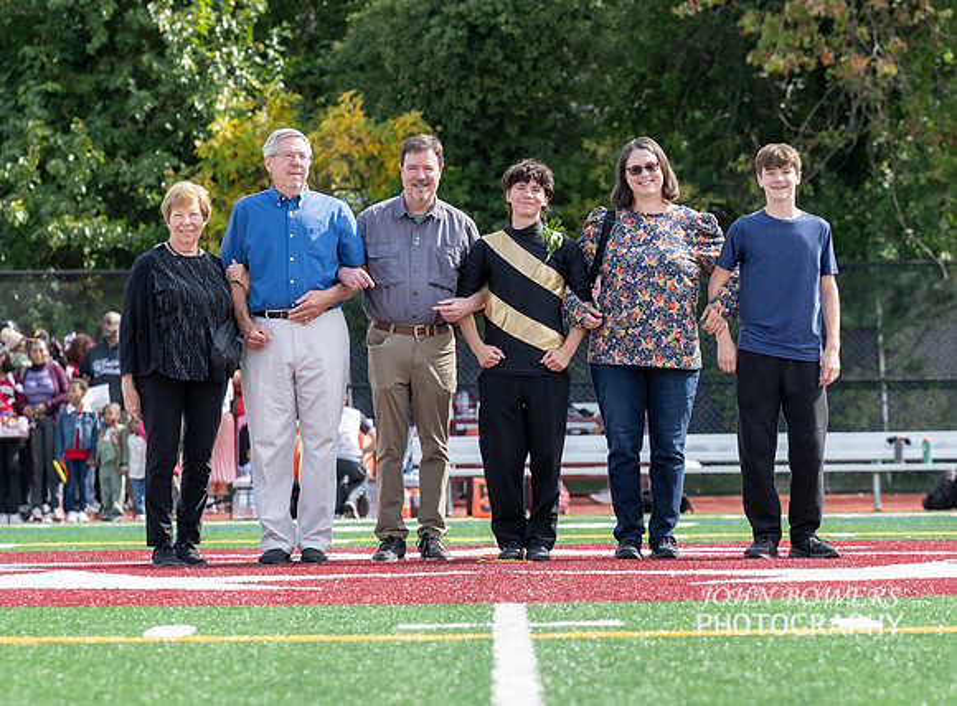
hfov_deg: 9.3
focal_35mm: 214
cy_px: 363
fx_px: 5884
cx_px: 575
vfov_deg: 6.9
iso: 560
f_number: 5.6
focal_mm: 140
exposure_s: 1/1000
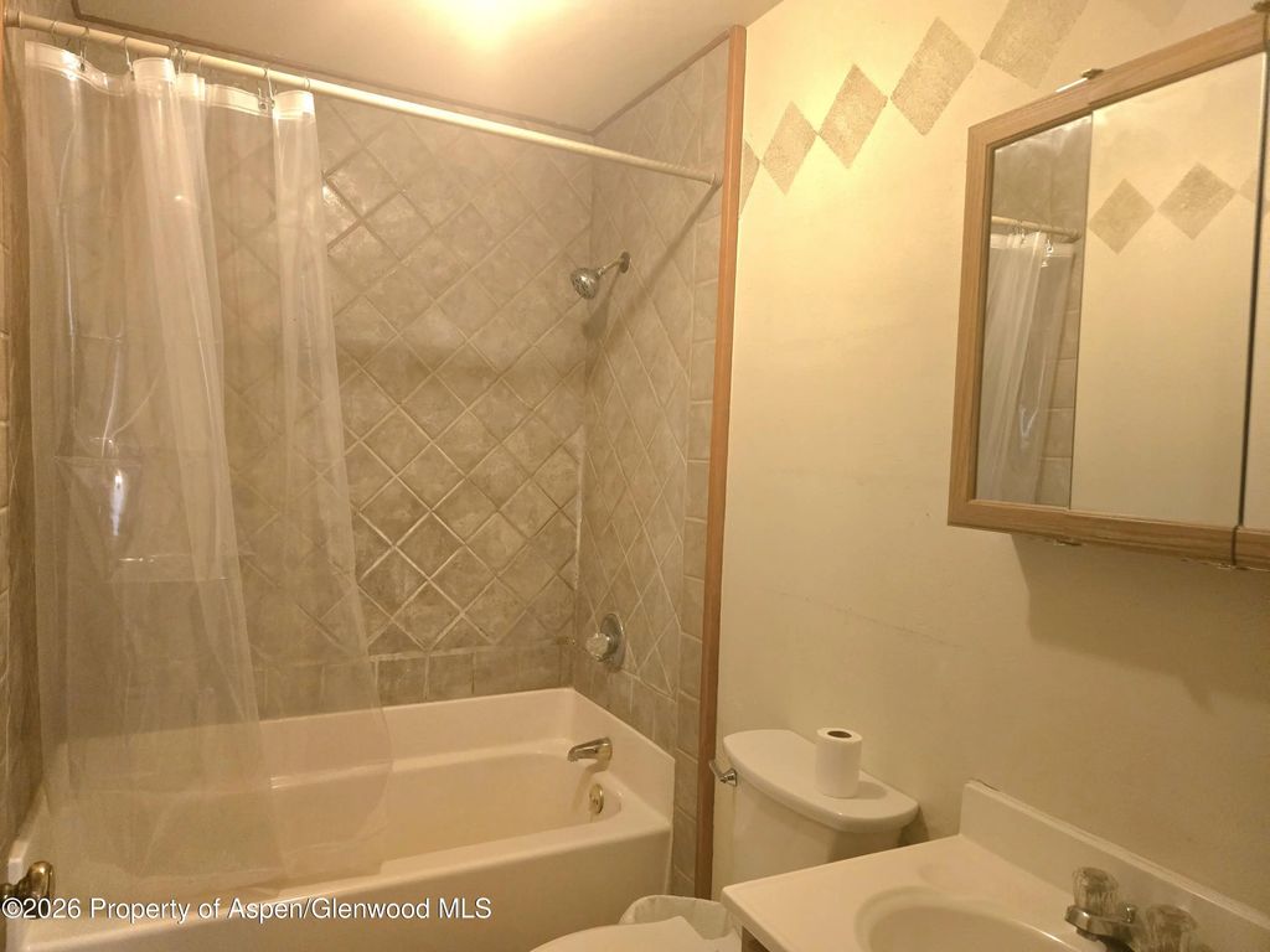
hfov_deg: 73.9
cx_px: 635
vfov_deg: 58.9
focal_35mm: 23
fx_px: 844
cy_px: 476
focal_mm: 5.4
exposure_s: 1/60.2
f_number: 1.8
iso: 800
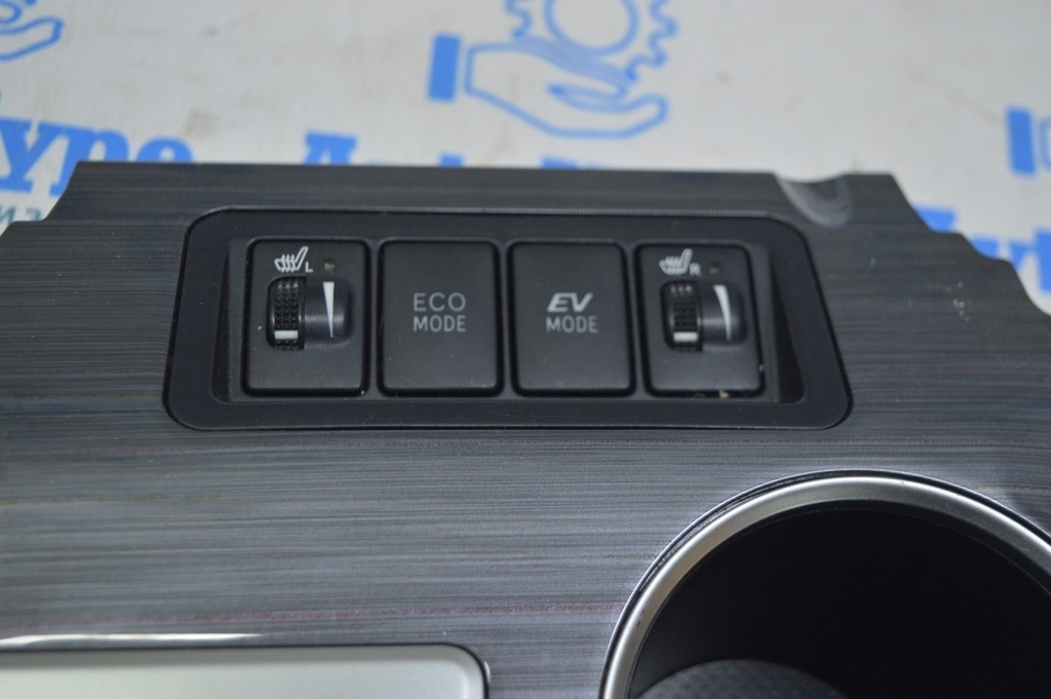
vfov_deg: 26.4
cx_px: 526
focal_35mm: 51
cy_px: 350
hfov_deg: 38.9
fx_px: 1488
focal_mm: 34
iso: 400
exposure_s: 1/50
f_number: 4.5
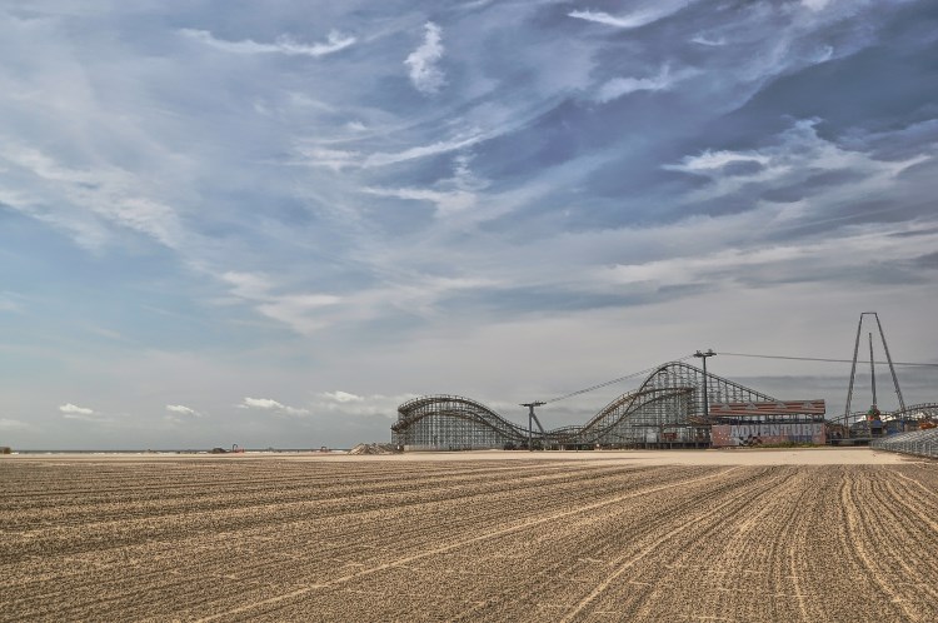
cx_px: 469
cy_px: 312
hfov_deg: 53.2
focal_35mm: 36
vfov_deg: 36.8
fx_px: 937
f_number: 7.1
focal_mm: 24
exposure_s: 1/200
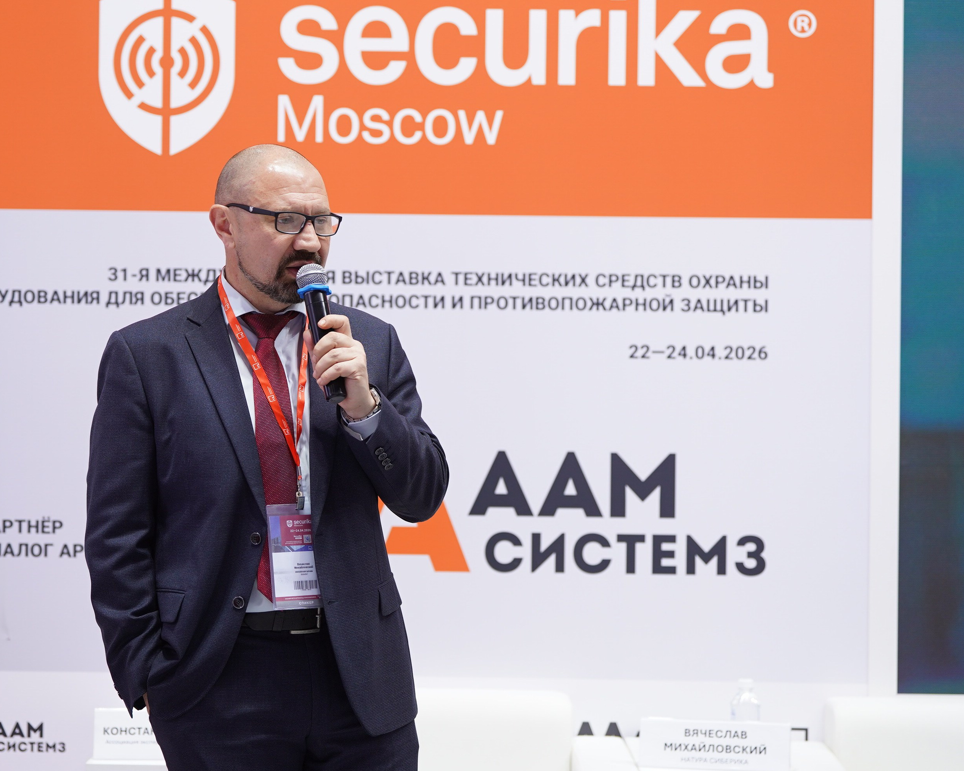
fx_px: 2539
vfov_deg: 17.3
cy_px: 383
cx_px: 407
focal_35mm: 89
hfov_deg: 21.5
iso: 500
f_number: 2.8
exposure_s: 1/100
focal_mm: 78
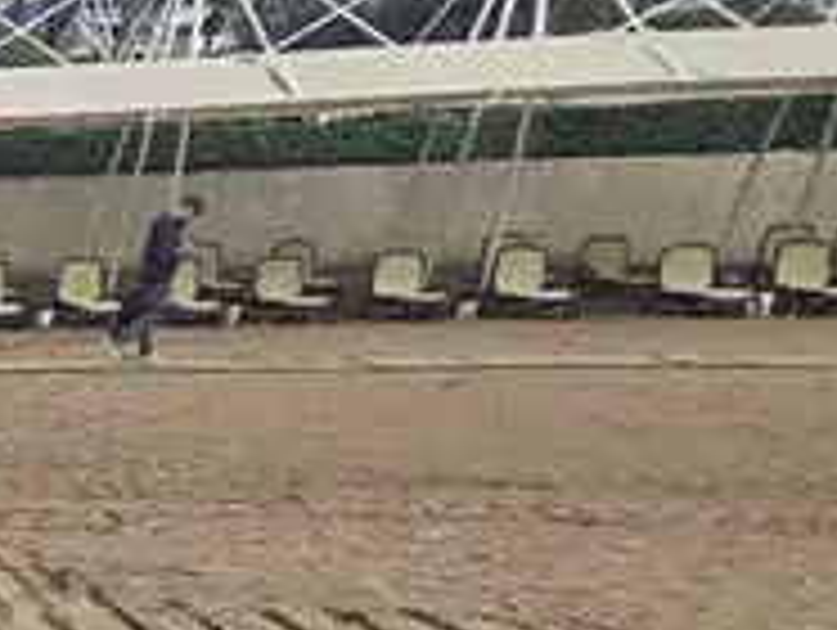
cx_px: -1174
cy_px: 1040
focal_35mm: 67
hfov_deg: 15.2
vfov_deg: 18.5
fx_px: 1622
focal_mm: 2.2
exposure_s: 1/1550
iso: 50
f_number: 2.2
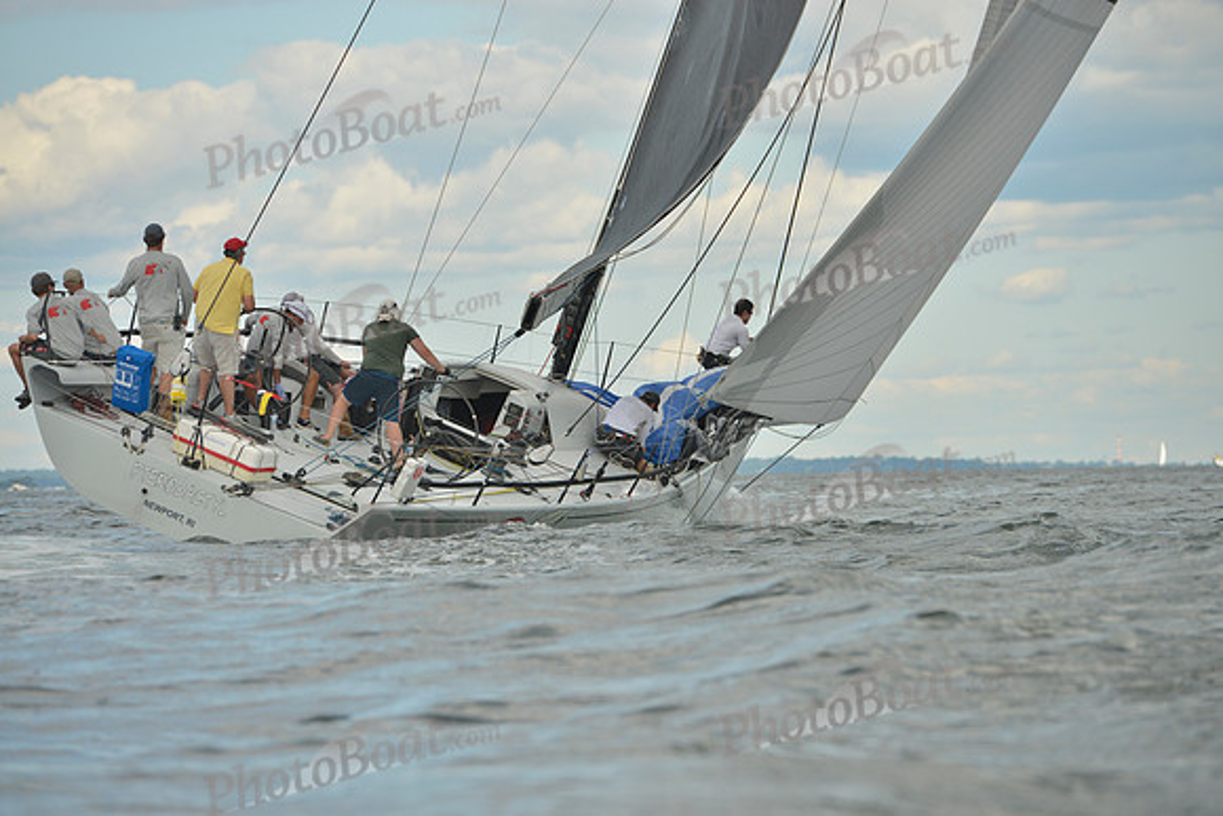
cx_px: 612
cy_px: 408
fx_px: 6626
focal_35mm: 195
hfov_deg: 10.5
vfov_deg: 7.0
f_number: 7.1
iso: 200
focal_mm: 195
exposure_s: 1/1000
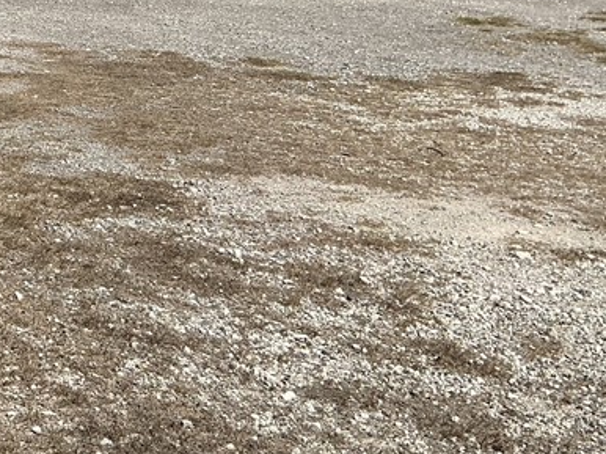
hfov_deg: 23.0
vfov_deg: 18.6
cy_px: 5
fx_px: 1347
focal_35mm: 77
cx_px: -144
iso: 25
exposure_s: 1/3125
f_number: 1.8
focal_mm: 3
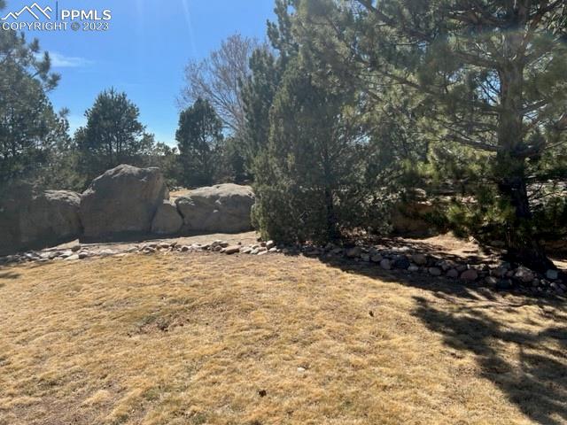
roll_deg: +3.0
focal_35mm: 26
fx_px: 426
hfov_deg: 67.3
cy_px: 212
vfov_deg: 53.1
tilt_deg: -2.6
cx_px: 284
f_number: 1.5
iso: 50
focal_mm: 5.7
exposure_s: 1/2915
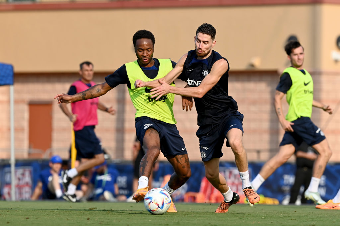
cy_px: 113
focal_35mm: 400
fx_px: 3778
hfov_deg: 5.2
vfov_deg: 3.4
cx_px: 170
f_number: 6.3
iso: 640
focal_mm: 400
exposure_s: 1/1600
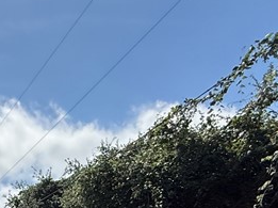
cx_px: -121
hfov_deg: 26.8
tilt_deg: -6.0
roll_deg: +1.1
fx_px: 441
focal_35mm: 55
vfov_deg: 21.2
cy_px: 334
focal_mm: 2.22
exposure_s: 1/3289
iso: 64
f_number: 2.2
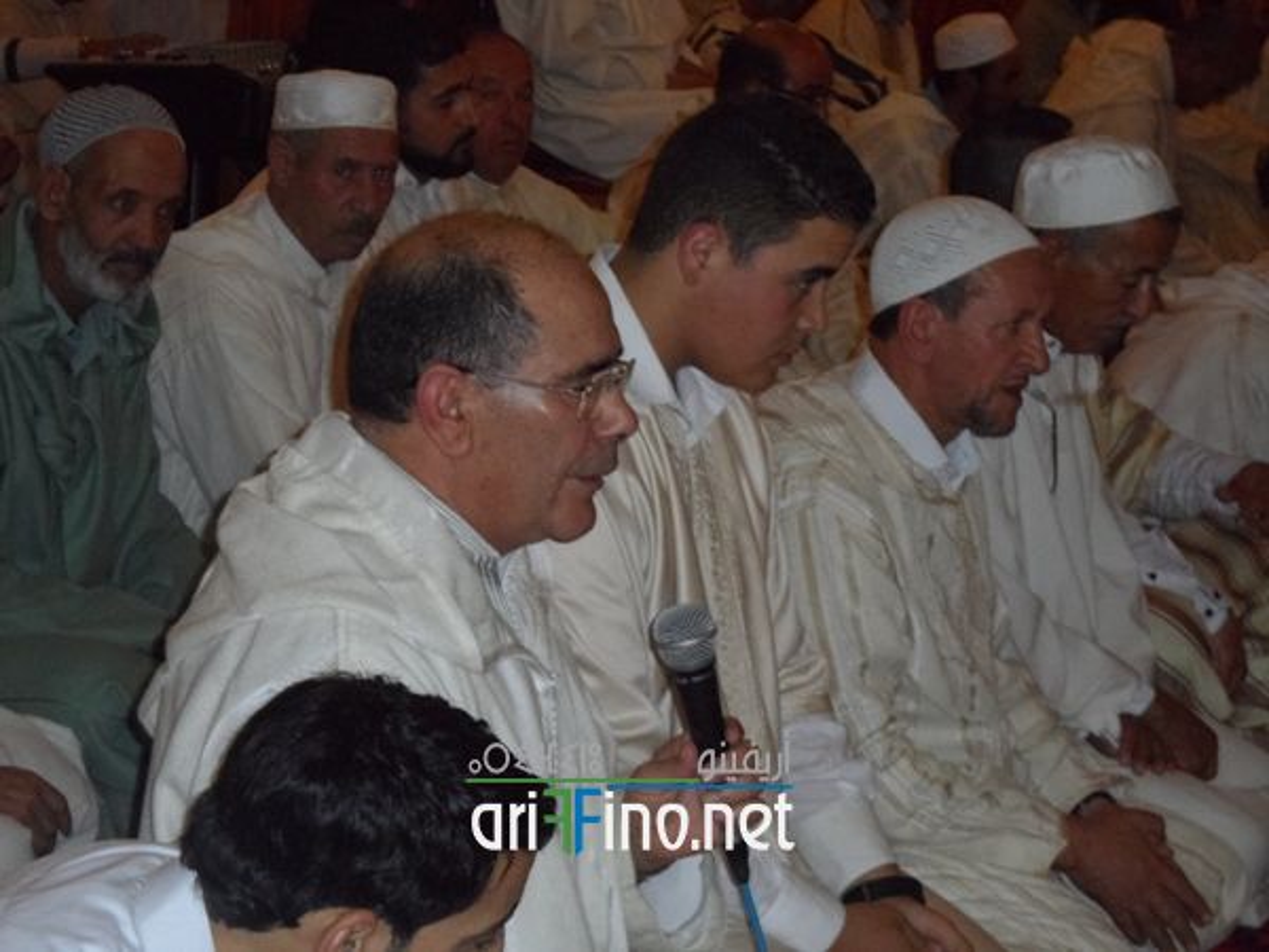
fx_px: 3813
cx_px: 634
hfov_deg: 18.9
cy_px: 476
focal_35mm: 104
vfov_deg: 14.2
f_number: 5.1
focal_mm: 19.6
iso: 640
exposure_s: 1/60
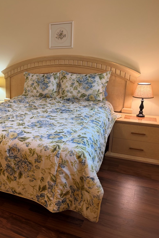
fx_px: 225
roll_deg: +1.2
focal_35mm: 34
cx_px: 17
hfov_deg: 36.5
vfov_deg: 55.8
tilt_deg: -16.0
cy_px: 119
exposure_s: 1/60
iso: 160
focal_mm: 6.76
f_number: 1.78
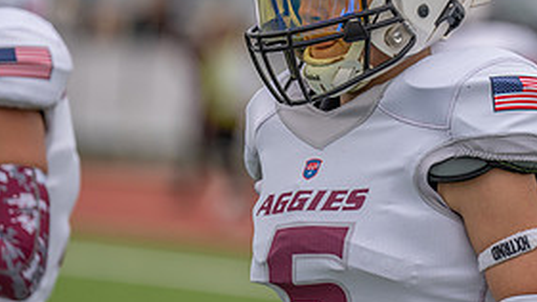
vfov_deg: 3.3
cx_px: 376
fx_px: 5239
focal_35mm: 368
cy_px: 87
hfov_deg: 5.9
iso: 250
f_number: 2.8
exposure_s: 1/1250
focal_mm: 170
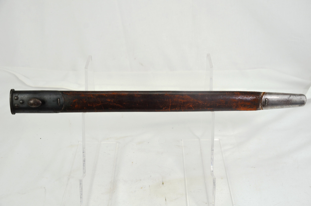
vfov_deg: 31.8
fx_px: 362
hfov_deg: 46.5
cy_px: 103
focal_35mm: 42
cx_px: 156
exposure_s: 1/160
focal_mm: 28
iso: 200
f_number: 6.3
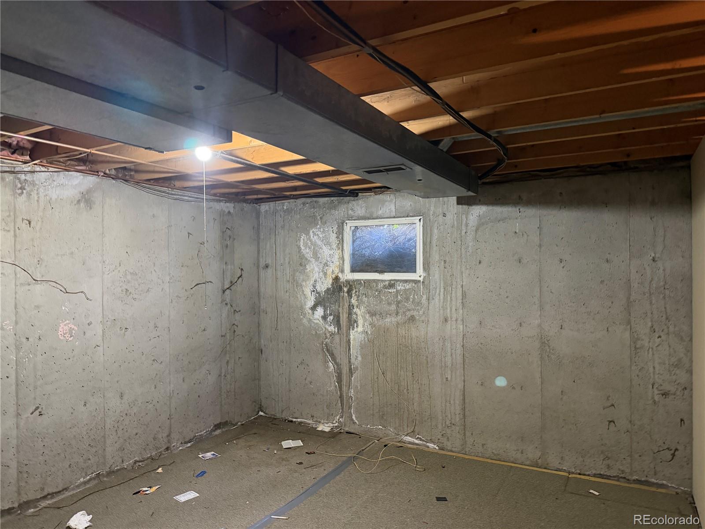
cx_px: 352
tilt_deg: -0.5
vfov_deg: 56.8
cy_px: 264
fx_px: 489
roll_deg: +0.6
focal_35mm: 24
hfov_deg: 71.6
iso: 800
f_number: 1.78
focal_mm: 6.76
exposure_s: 1/30
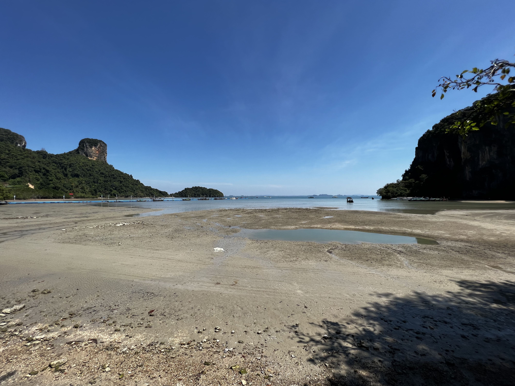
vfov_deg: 89.9
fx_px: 193
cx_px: 258
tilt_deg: +1.1
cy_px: 193
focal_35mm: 13
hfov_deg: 106.2
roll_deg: +0.4
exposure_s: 1/2538
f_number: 1.8
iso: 32
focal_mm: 1.57
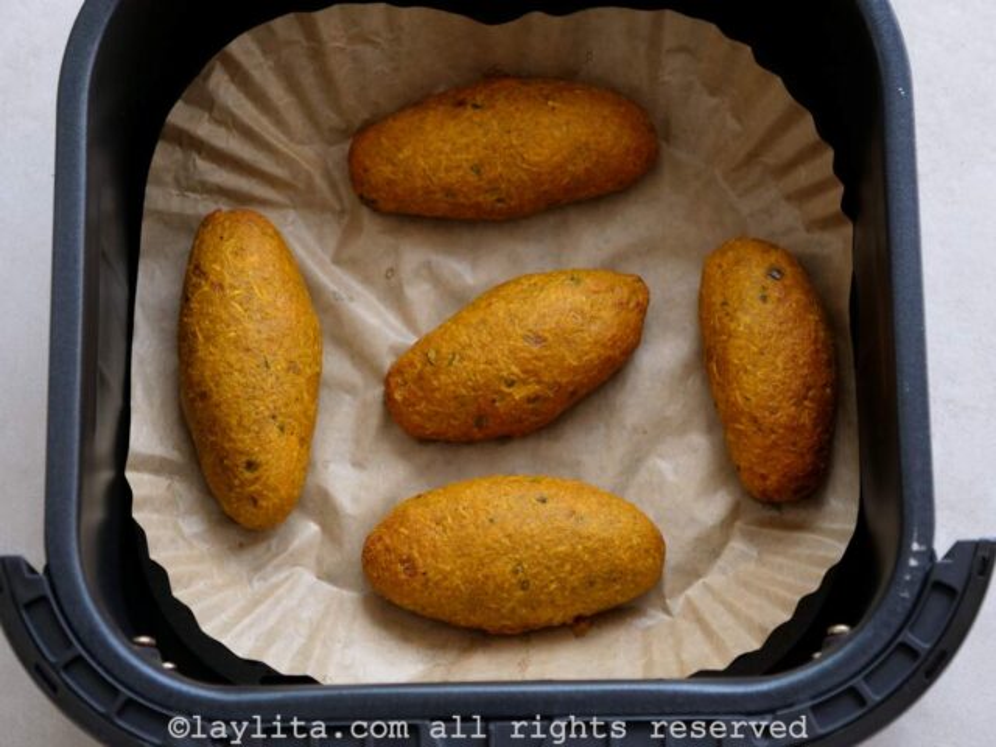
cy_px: 374
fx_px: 2762
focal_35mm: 96
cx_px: 498
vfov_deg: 15.4
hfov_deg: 20.4
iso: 500
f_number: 3.9
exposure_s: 1/125
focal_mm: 48
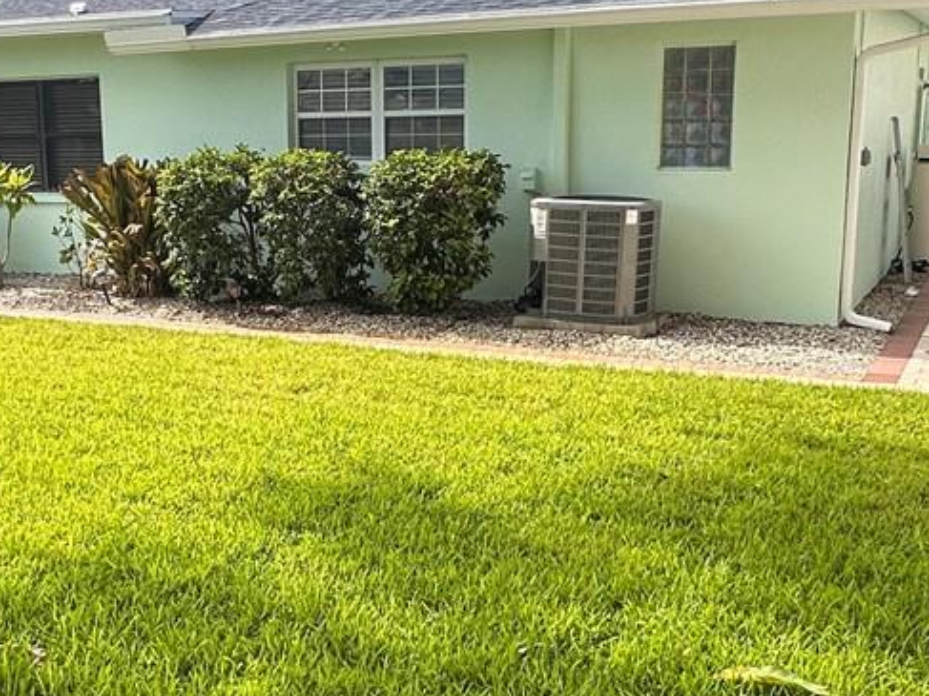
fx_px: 1234
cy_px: 345
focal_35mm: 46
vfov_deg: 31.5
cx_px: 279
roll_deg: +1.3
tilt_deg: -10.7
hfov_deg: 40.5
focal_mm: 2.22
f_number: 2.2
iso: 40
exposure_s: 1/690
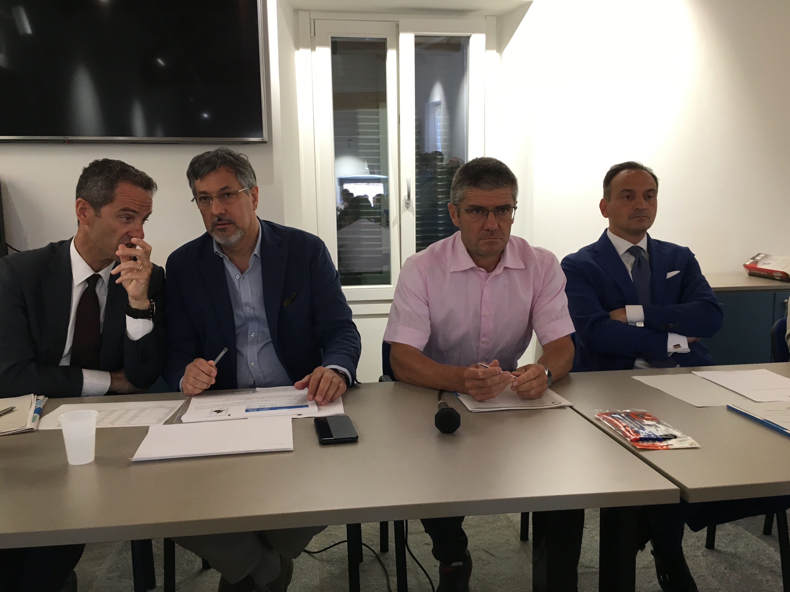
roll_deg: +0.4
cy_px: 296
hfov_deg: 61.7
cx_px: 395
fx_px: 662
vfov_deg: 48.2
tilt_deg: -5.9
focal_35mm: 29
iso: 50
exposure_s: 1/33
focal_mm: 4.15
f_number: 2.2
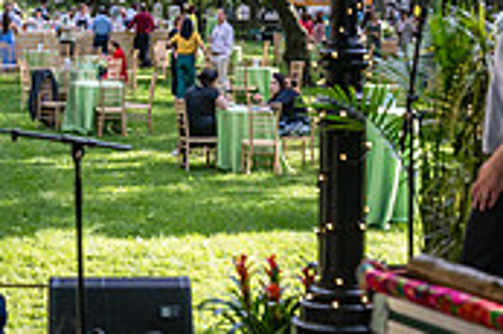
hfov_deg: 17.0
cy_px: 78
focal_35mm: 119
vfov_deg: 11.5
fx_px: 1661
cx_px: 64
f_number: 4
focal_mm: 35
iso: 800
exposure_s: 1/1000
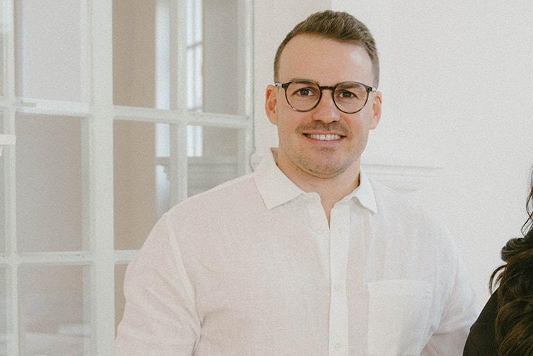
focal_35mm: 102
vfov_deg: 13.2
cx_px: 378
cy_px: 359
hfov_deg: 19.9
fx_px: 1510
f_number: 3.5
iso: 800
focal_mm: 31
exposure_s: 1/160
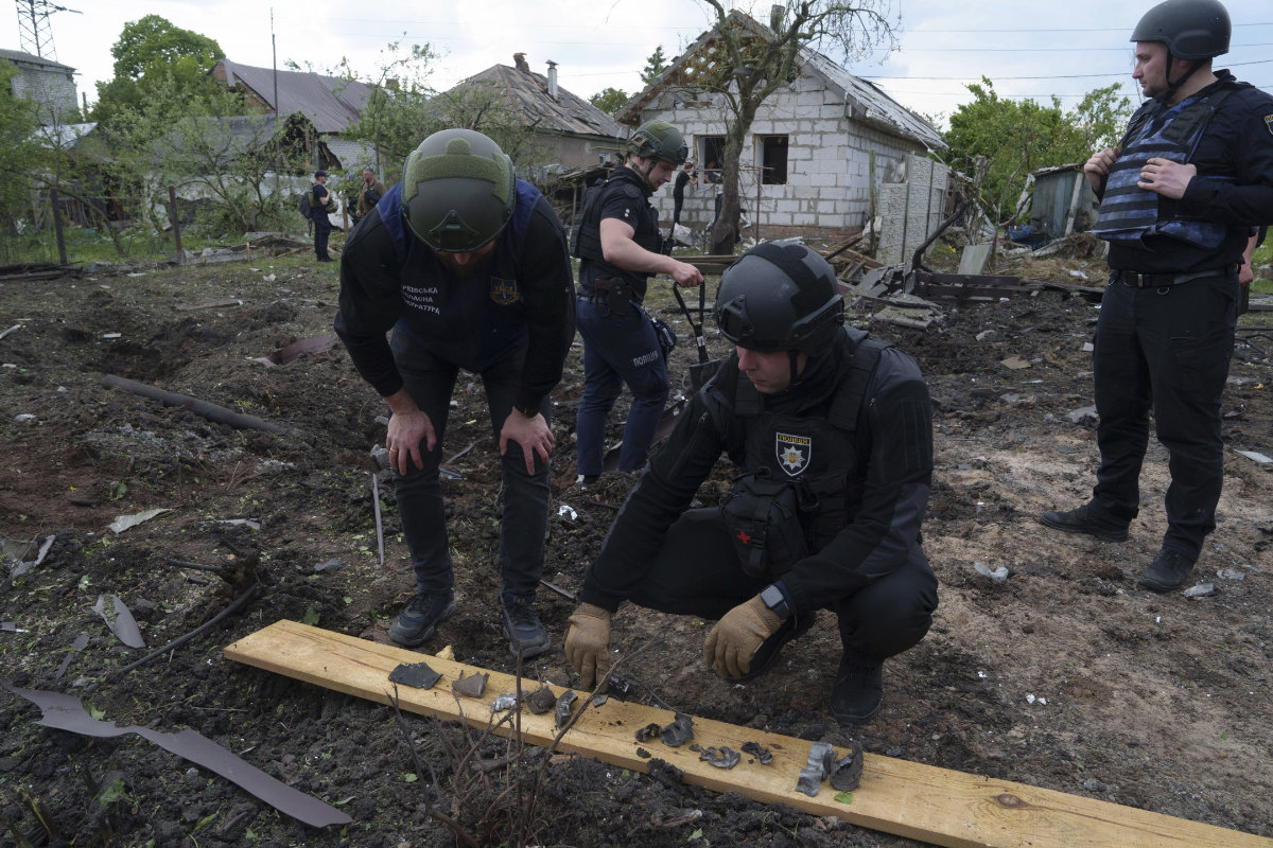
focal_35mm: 24
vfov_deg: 53.1
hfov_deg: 73.7
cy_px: 424
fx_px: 849
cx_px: 636
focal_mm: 24
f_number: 8
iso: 320
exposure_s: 1/500
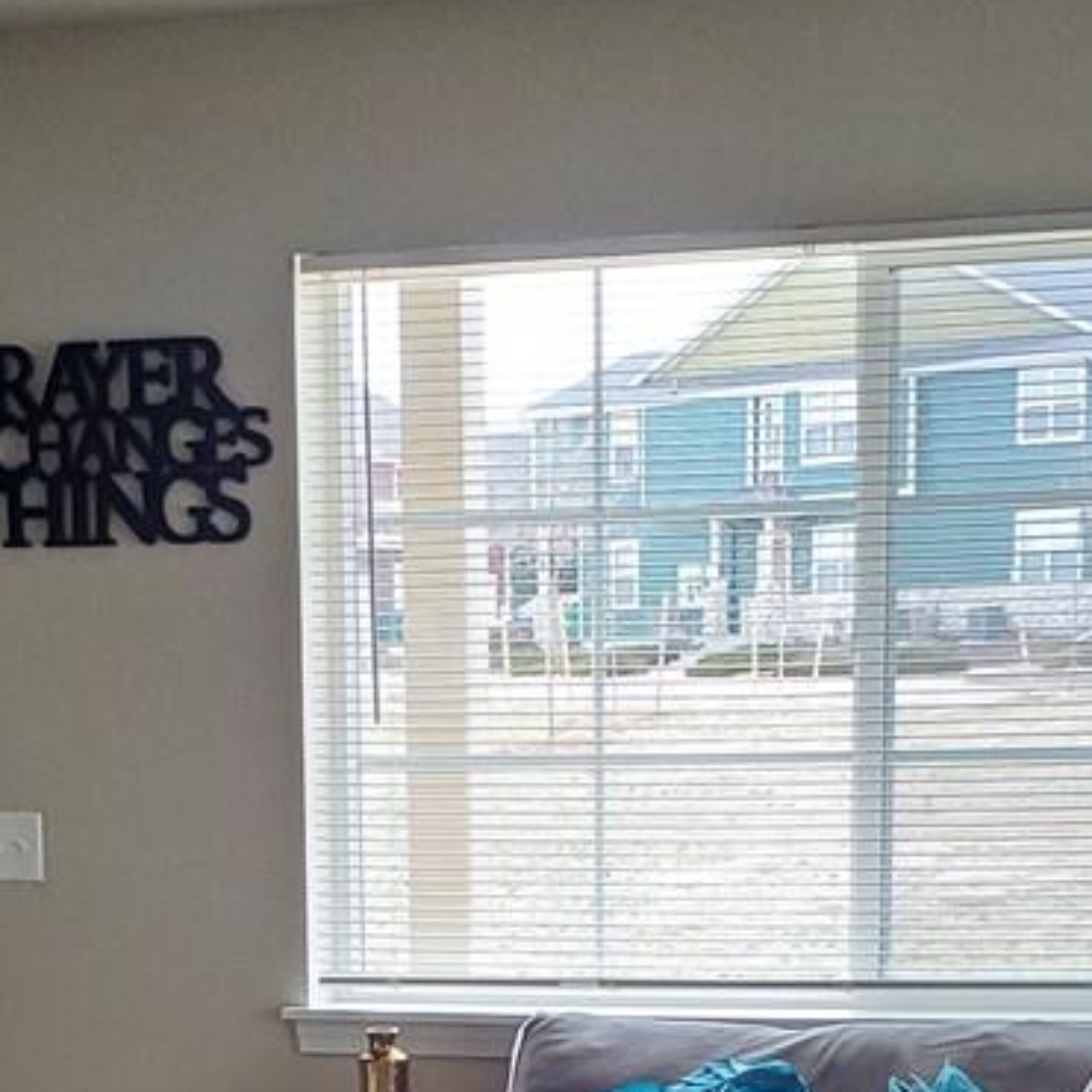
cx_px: 371
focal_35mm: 99
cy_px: 1277
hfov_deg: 17.5
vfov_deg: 16.9
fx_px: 3533
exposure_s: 1/120
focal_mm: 4.3
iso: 200
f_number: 2.4
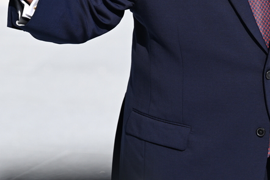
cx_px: 243
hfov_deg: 5.4
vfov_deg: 3.6
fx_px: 2851
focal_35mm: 380
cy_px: -48
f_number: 4
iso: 100
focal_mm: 140
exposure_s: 1/1000
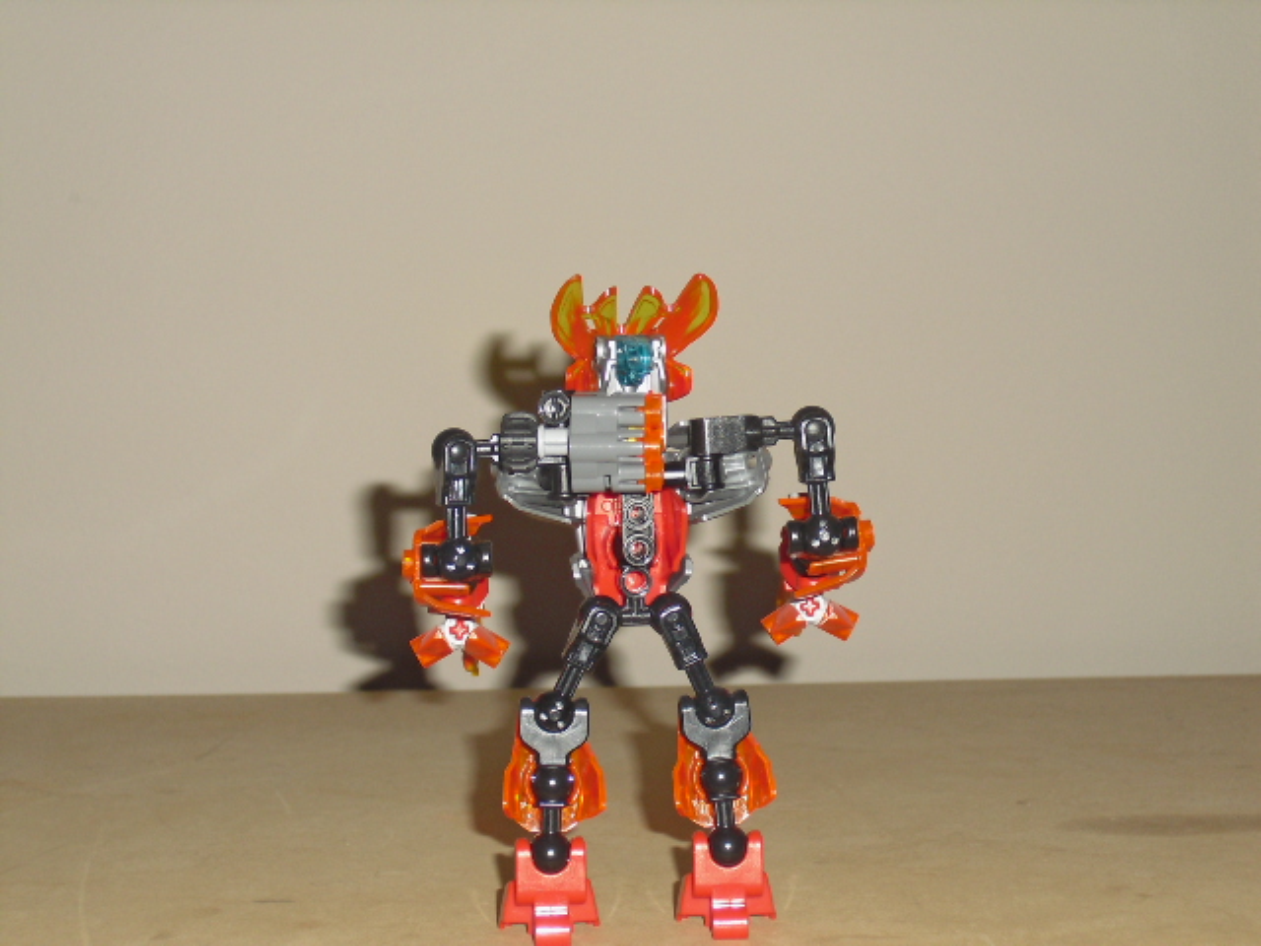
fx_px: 2659
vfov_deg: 20.2
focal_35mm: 73
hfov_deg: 26.7
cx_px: 630
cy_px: 473
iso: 200
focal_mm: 13.1
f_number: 4.6
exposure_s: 1/60
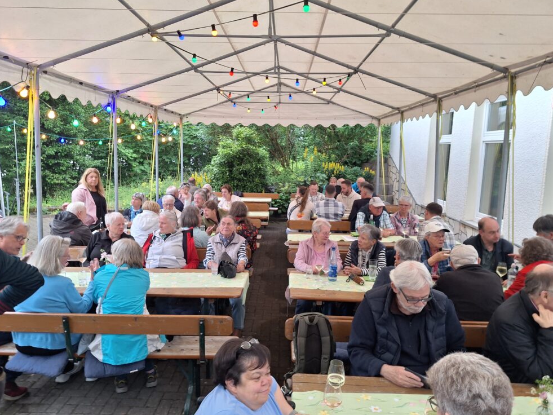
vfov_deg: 56.8
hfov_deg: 71.6
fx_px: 383
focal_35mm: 24
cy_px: 200
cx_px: 275
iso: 40
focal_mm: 5.54
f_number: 1.8
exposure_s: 1/50
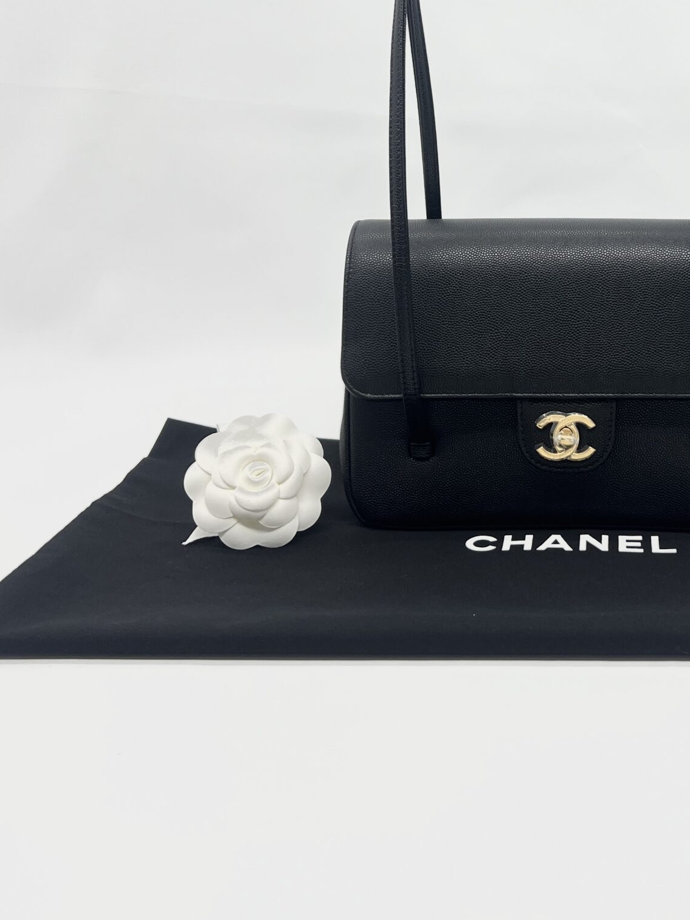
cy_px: 232
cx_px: 578
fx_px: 1169
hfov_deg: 31.8
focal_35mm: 44
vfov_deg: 41.7
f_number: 1.5
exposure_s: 1/152
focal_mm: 5.7
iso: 40
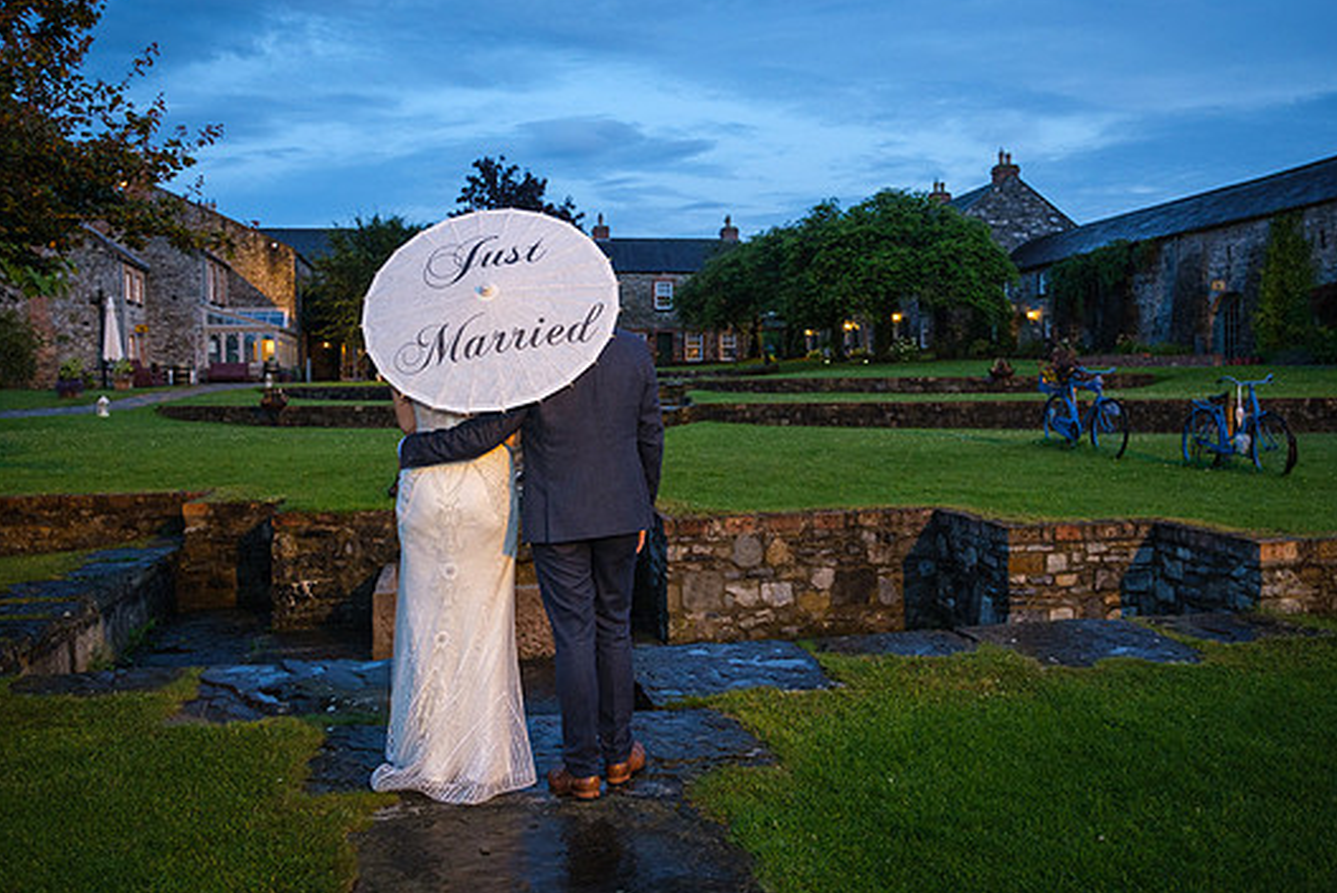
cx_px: 642
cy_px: 430
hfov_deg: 63.6
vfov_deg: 45.0
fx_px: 1078
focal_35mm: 29
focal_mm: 16
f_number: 2.8
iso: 800
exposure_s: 1/160
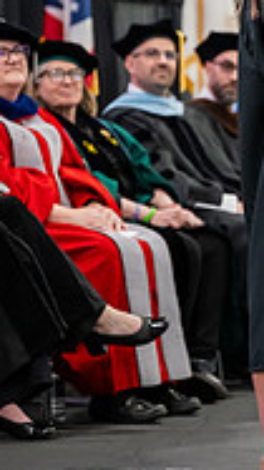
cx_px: 304
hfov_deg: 6.2
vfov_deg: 11.1
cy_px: 68
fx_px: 2418
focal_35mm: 194
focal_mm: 77
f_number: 2.8
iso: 2500
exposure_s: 1/200
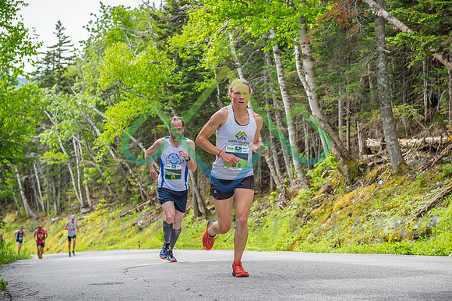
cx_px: 255
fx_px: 1019
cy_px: 140
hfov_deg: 25.0
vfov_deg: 16.8
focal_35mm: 81
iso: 400
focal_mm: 70
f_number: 5.6
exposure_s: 1/800
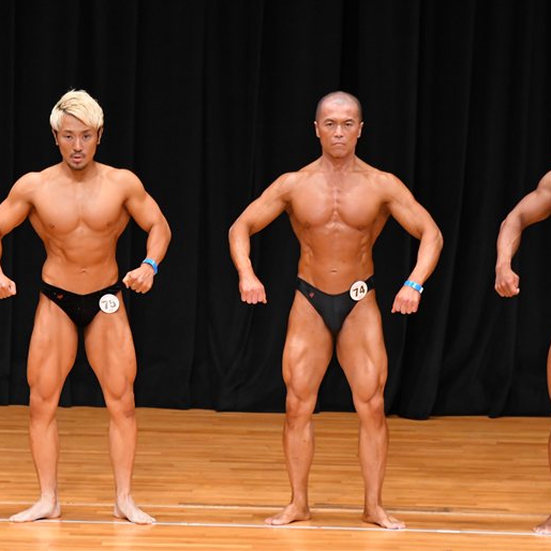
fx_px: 6231
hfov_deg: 5.1
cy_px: 276
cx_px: 139
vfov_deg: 5.1
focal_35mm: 346
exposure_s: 1/400
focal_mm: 180
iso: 4000
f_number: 5.6
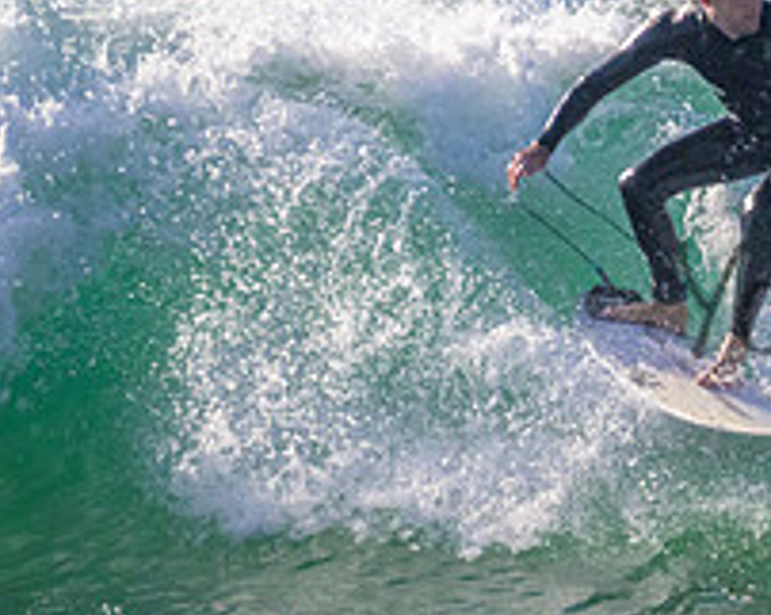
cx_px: 1069
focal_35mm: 2160
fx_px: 49217
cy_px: 265
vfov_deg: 0.7
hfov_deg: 0.9
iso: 3200
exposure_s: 1/2000
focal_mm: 800
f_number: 11
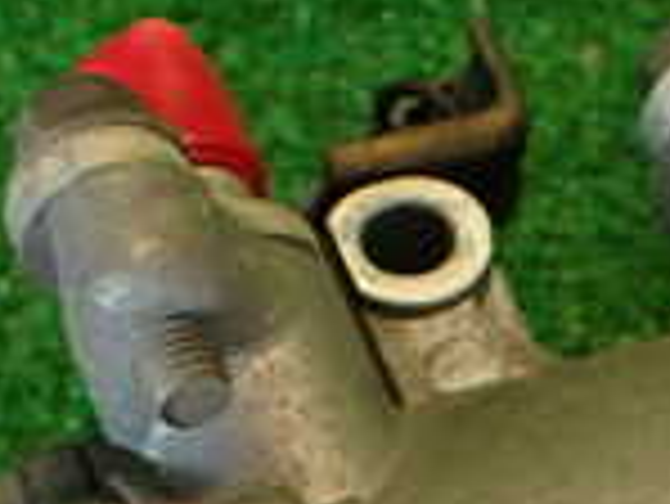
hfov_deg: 16.0
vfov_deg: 11.6
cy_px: 814
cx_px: 616
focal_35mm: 121
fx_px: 2344
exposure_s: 1/50
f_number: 2.3
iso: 200
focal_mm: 5.4
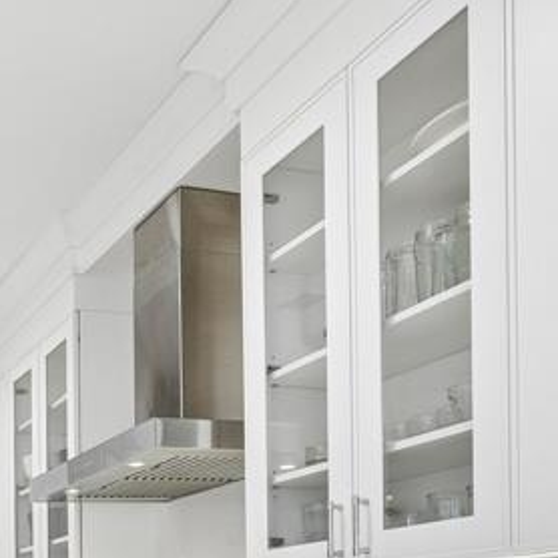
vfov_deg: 30.0
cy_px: 636
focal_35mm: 50
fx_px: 912
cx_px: -96
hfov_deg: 29.6
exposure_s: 1/30
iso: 400
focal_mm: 16
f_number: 8
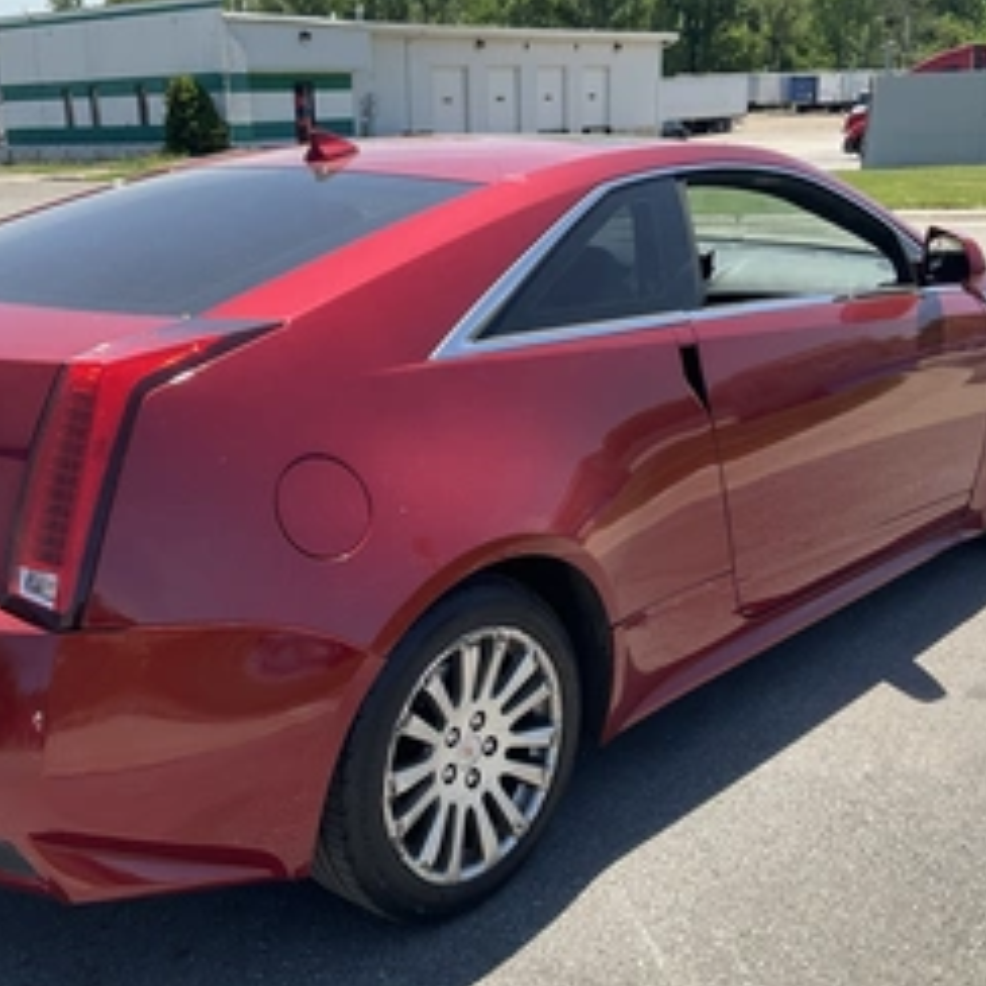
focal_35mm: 42
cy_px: 562
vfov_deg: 39.9
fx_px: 1353
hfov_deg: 40.0
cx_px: 440
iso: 25
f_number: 1.8
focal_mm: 3
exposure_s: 1/962
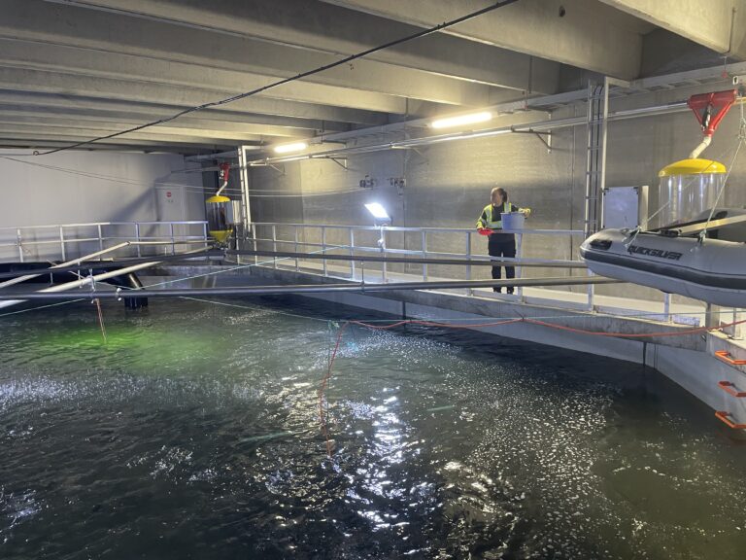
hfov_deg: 67.3
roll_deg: +1.7
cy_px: 280
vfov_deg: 53.1
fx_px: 560
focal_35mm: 26
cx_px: 373
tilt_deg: -7.6
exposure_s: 1/50
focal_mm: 4.2
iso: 250
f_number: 1.6
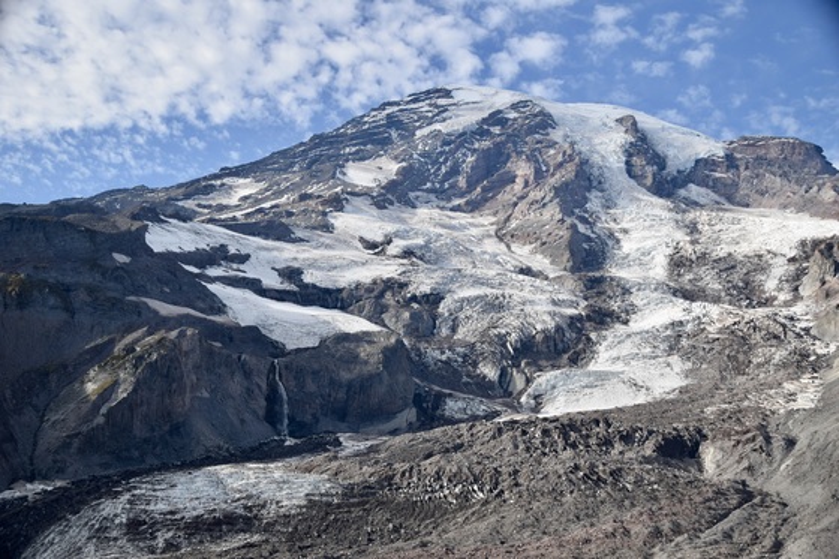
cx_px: 420
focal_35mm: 48
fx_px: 1118
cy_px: 280
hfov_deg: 41.1
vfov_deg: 28.1
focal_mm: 32
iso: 220
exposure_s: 1/250
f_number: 8
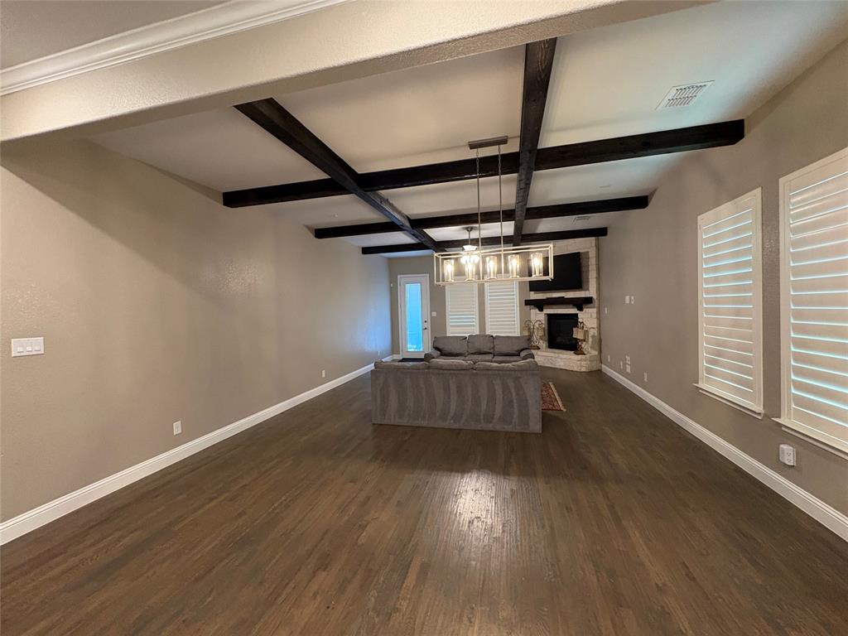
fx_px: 343
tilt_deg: -2.2
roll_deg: +2.0
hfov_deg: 102.1
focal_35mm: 14
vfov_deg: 85.7
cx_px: 424
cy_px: 318
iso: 500
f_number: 2.2
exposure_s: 1/60
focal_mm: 2.22
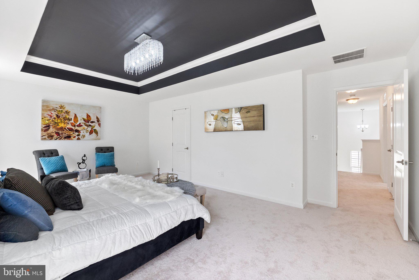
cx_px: 210
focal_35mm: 15
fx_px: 175
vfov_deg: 77.3
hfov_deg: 100.4
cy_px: 140
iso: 640
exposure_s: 1/1.67
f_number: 8
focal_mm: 10
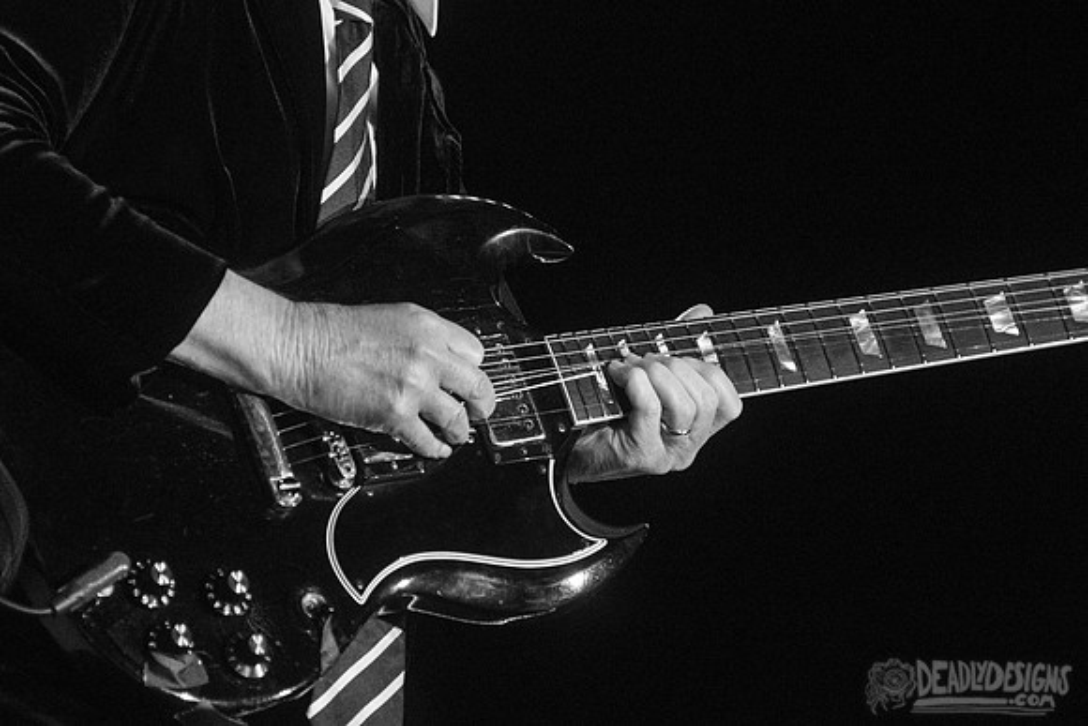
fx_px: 11320
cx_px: 659
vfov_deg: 3.7
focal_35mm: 374
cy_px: 224
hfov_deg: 5.5
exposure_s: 1/800
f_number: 4
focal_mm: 200
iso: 2500
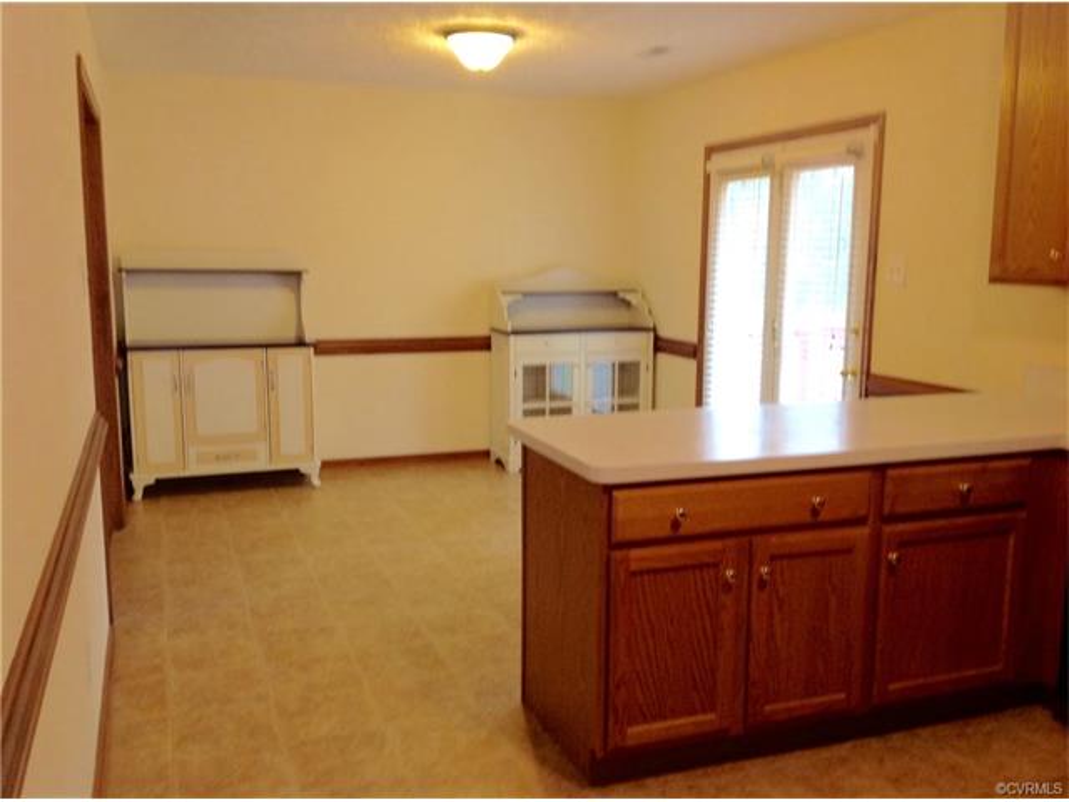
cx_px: 534
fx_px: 1081
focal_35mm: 35
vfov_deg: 40.7
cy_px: 401
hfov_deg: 52.6
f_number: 2.4
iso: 100
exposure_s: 1/15
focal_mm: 4.28
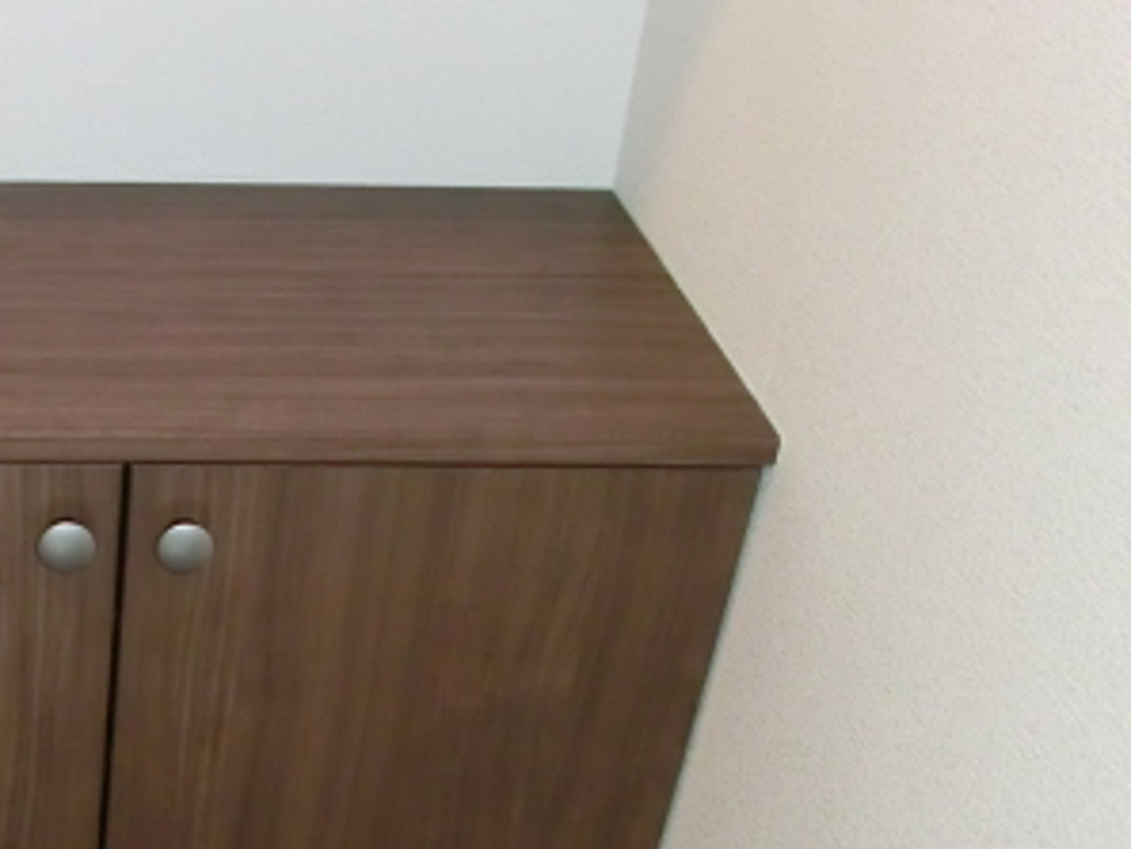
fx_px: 2321
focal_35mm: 71
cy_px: 681
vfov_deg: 20.5
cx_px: 213
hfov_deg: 26.8
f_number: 3.7
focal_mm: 5.86
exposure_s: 1/40
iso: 400
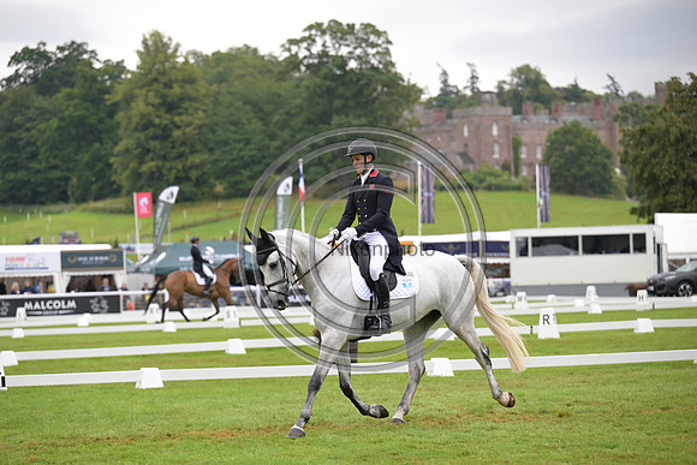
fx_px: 2421
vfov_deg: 11.0
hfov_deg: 16.4
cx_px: 348
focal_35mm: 125
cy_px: 232
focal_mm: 125
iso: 720
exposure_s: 1/1250
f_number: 3.5
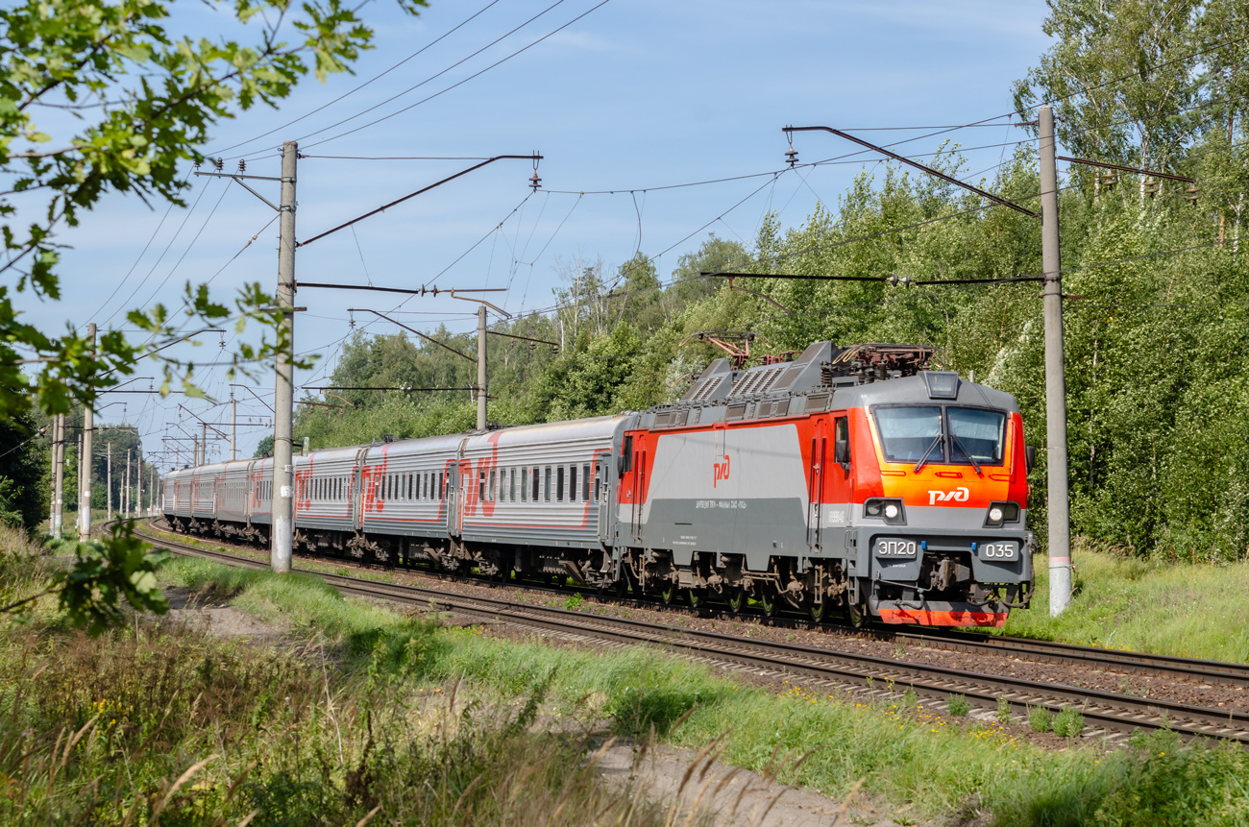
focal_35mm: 105
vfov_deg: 13.0
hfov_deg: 19.5
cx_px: 624
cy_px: 414
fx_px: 3635
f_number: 8
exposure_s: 1/500
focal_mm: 70
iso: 320
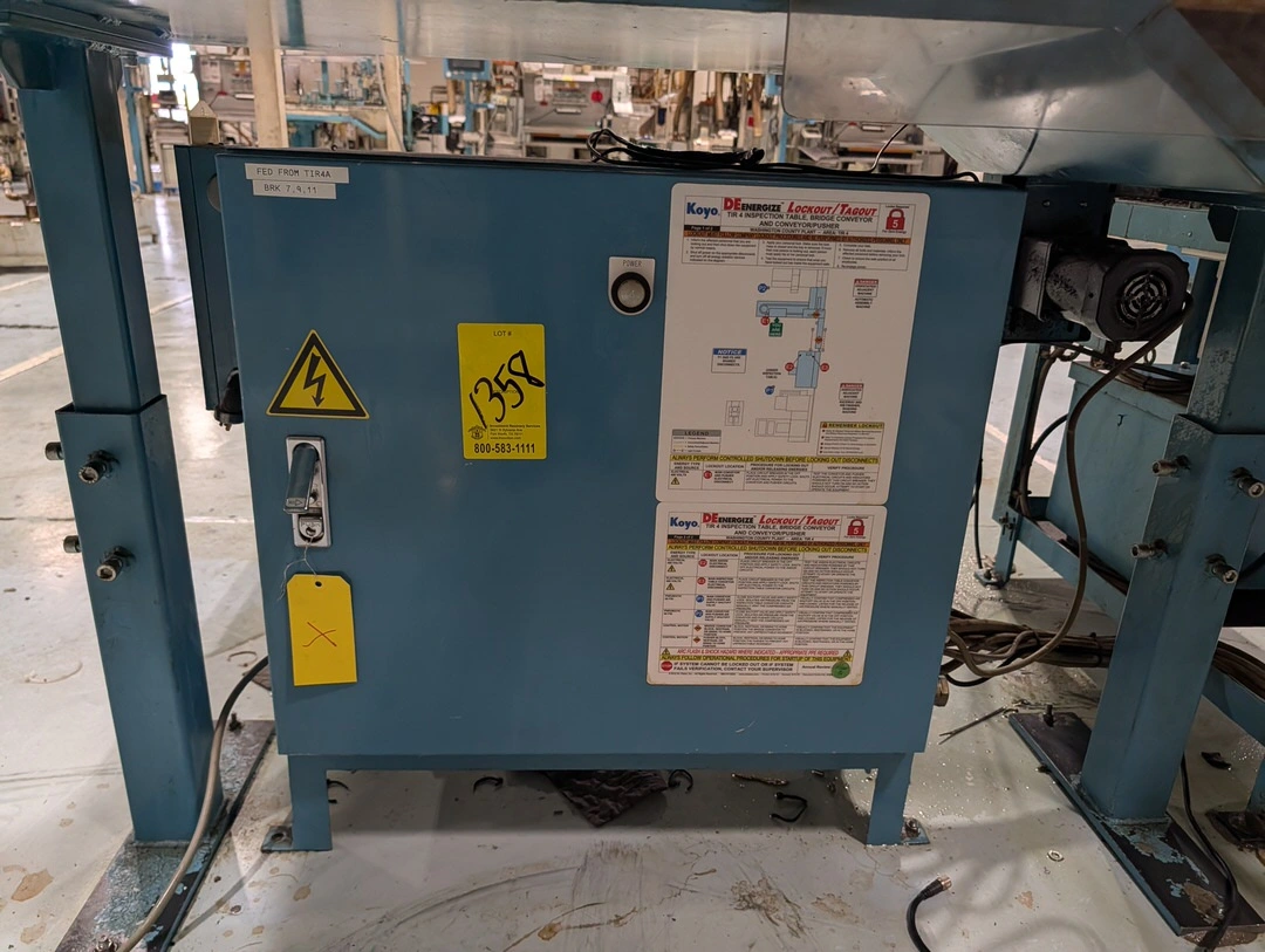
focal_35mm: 24
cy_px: 476
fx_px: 878
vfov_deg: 56.9
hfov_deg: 71.5
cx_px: 632
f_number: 1.68
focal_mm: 6.9
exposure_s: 1/503
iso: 498
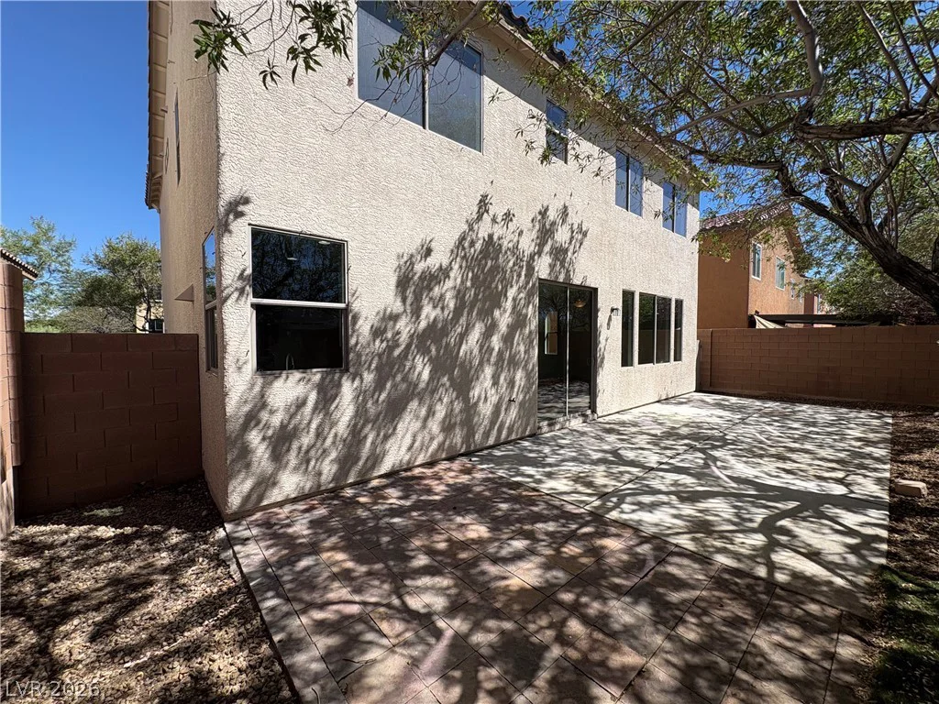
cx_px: 470
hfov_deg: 102.1
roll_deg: +0.3
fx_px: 380
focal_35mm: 14
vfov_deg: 85.7
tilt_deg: -1.1
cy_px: 352
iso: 50
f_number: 2.2
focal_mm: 2.22
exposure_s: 1/1880
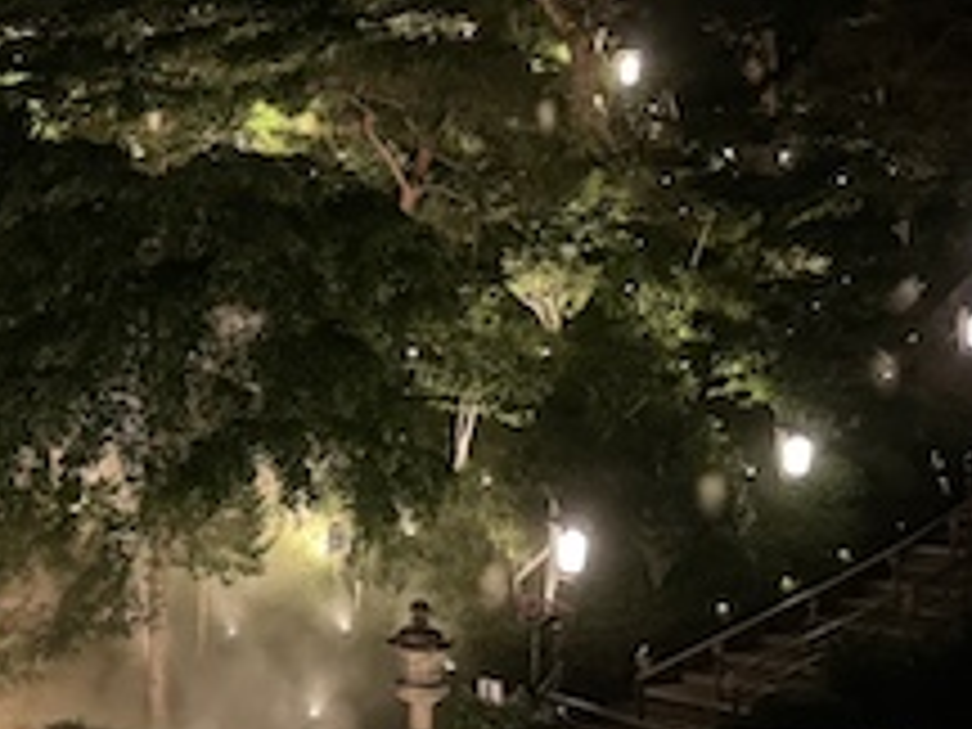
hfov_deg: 23.6
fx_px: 1994
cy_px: 428
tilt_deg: -4.8
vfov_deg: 20.7
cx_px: -346
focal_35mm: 71
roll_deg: +1.5
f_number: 1.78
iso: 1600
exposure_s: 1/30
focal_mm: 6.76
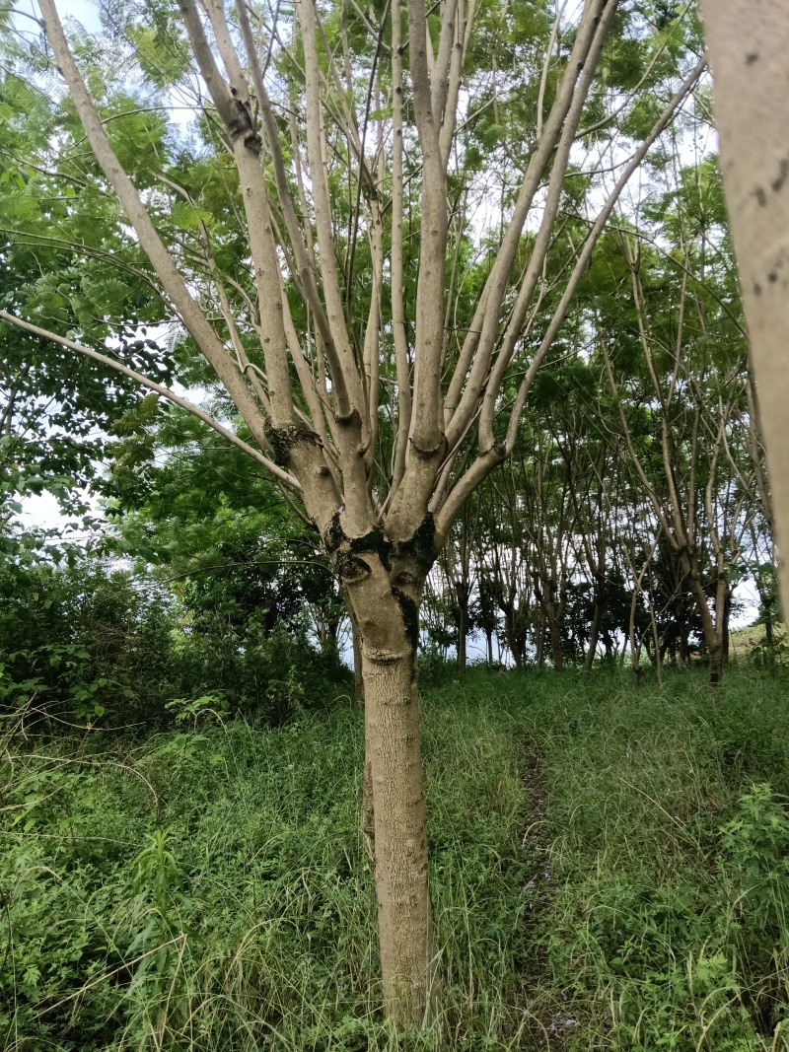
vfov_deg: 67.3
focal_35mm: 26
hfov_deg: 53.1
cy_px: 526
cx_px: 394
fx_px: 790
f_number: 1.8
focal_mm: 4.05
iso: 100
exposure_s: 1/110
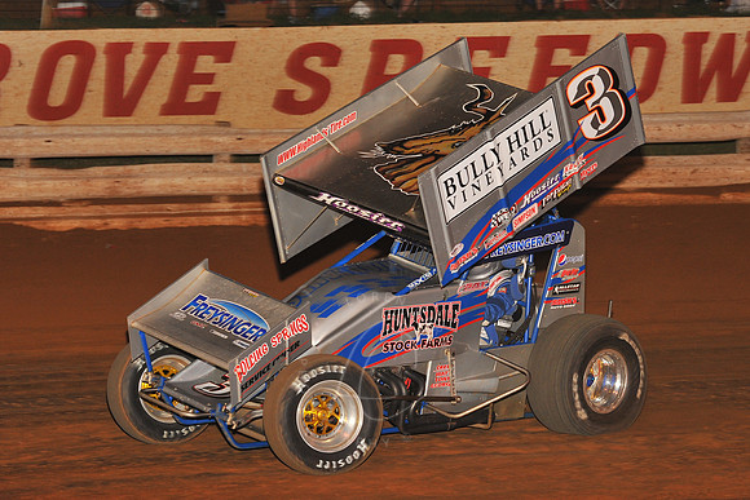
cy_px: 250
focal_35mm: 112
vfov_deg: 12.2
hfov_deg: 18.3
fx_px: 2334
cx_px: 375
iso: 1000
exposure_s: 1/320
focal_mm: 112
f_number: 6.3
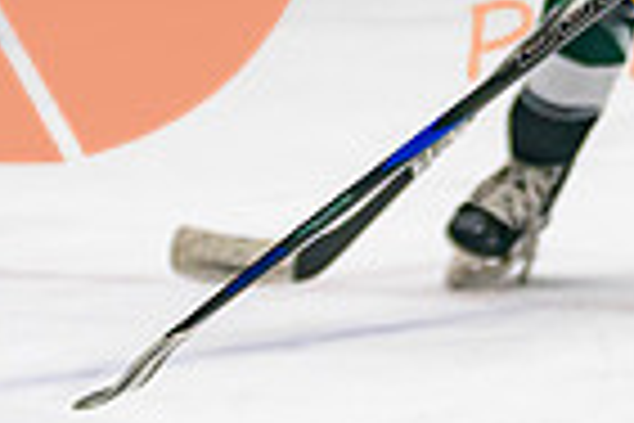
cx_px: 655
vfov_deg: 2.7
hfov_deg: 4.0
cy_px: -359
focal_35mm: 509
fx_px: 8963
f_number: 2.8
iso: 1600
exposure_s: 1/640
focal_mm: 100
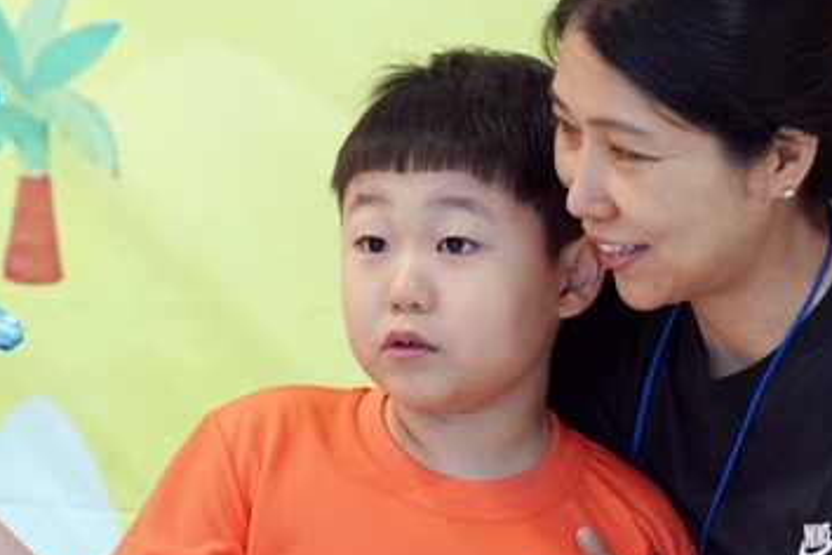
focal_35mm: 295
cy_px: 348
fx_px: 6817
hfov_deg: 7.0
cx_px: 677
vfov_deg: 4.7
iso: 1250
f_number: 4
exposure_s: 1/160
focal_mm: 116
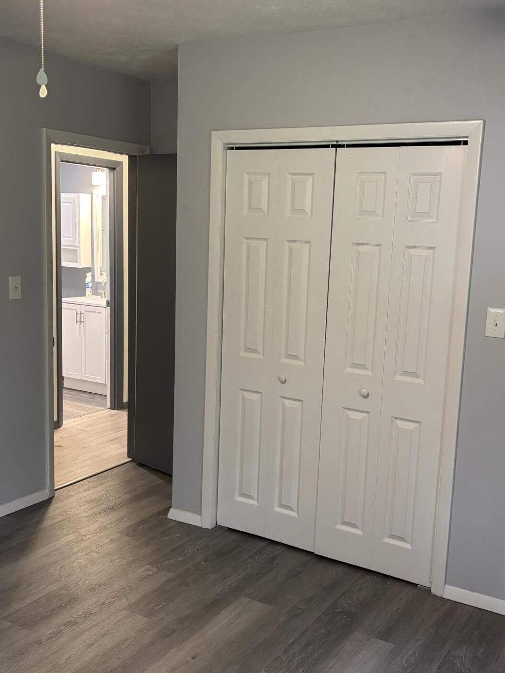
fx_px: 720
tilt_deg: -9.4
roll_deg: -2.5
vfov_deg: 50.1
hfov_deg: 38.7
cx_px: 264
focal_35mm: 37
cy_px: 341
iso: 320
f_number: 1.6
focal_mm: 5.96
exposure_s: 1/60
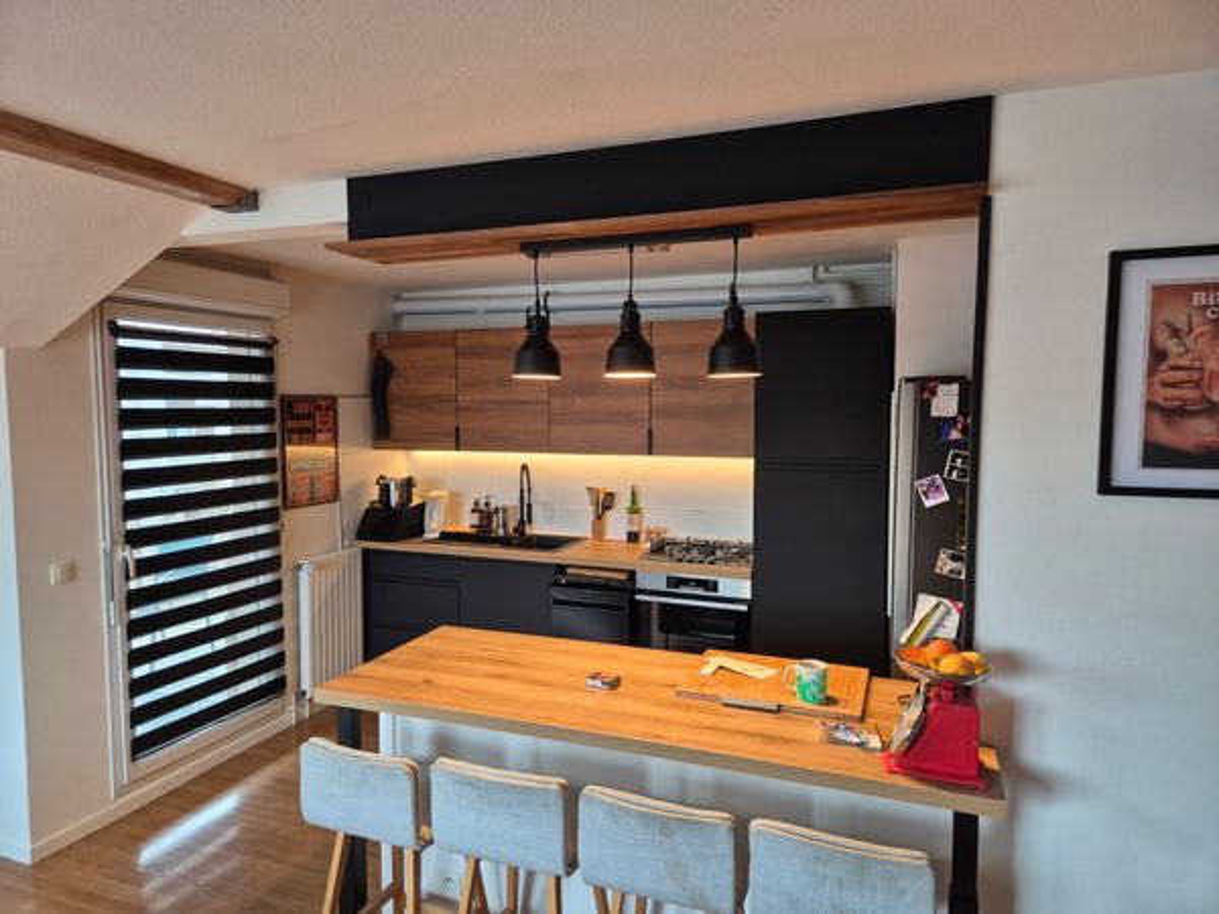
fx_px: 810
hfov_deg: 73.9
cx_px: 610
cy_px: 457
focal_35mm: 23
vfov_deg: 58.9
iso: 200
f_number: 1.8
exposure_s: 1/88
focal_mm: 5.4
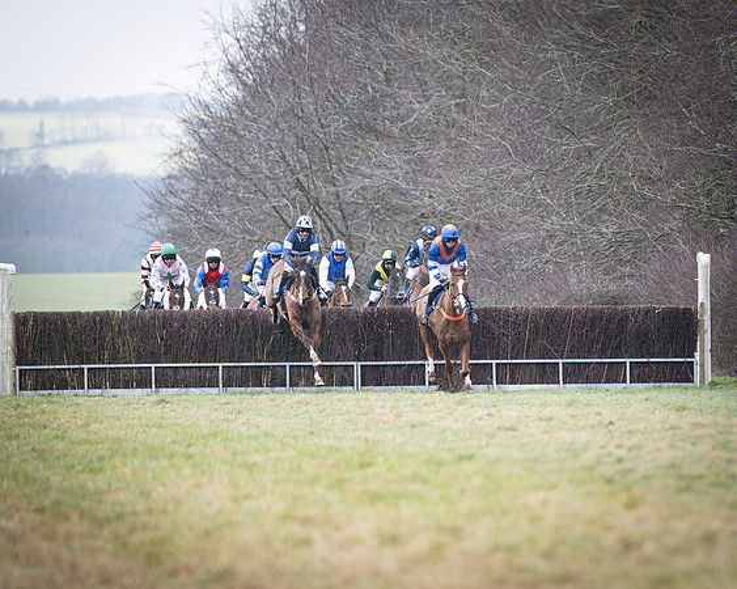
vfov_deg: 3.1
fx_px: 10819
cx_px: 553
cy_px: 298
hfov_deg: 3.9
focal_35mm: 496
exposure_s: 1/1600
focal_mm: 200
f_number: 2.8
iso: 400
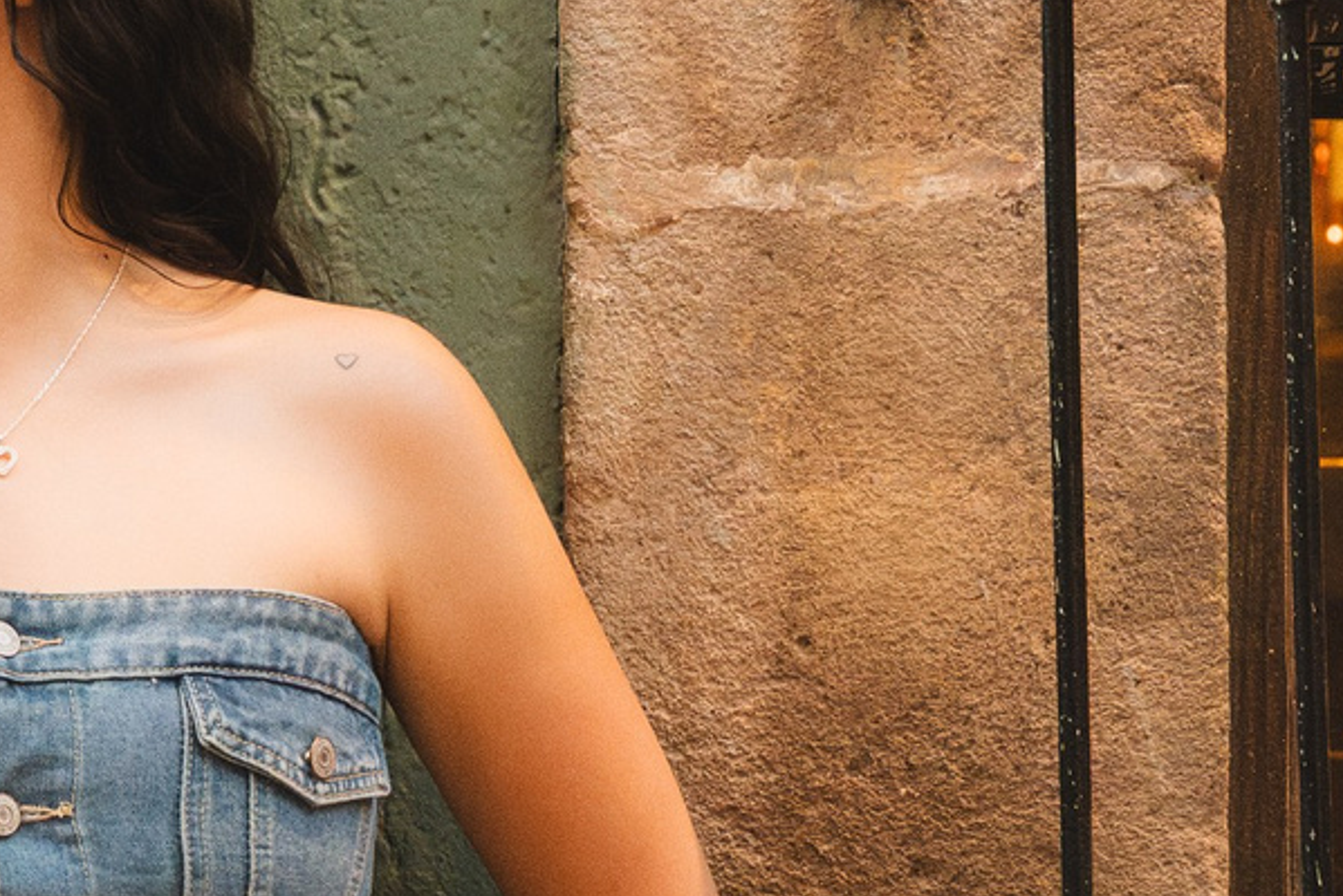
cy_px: 523
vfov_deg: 5.0
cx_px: -424
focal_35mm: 276
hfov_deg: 7.4
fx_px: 10301
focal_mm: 64
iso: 5000
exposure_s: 1/125
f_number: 5
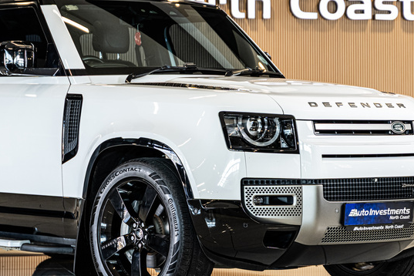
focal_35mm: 143
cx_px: 137
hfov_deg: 14.3
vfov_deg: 9.6
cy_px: 112
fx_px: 1644
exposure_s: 1/125
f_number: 3.2
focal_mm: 75
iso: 500
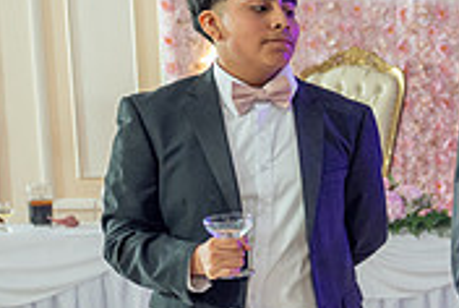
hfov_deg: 16.7
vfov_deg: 13.0
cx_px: 780
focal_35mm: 105
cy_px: 289
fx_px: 1341
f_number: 2.8
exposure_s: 1/100
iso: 400
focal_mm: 26
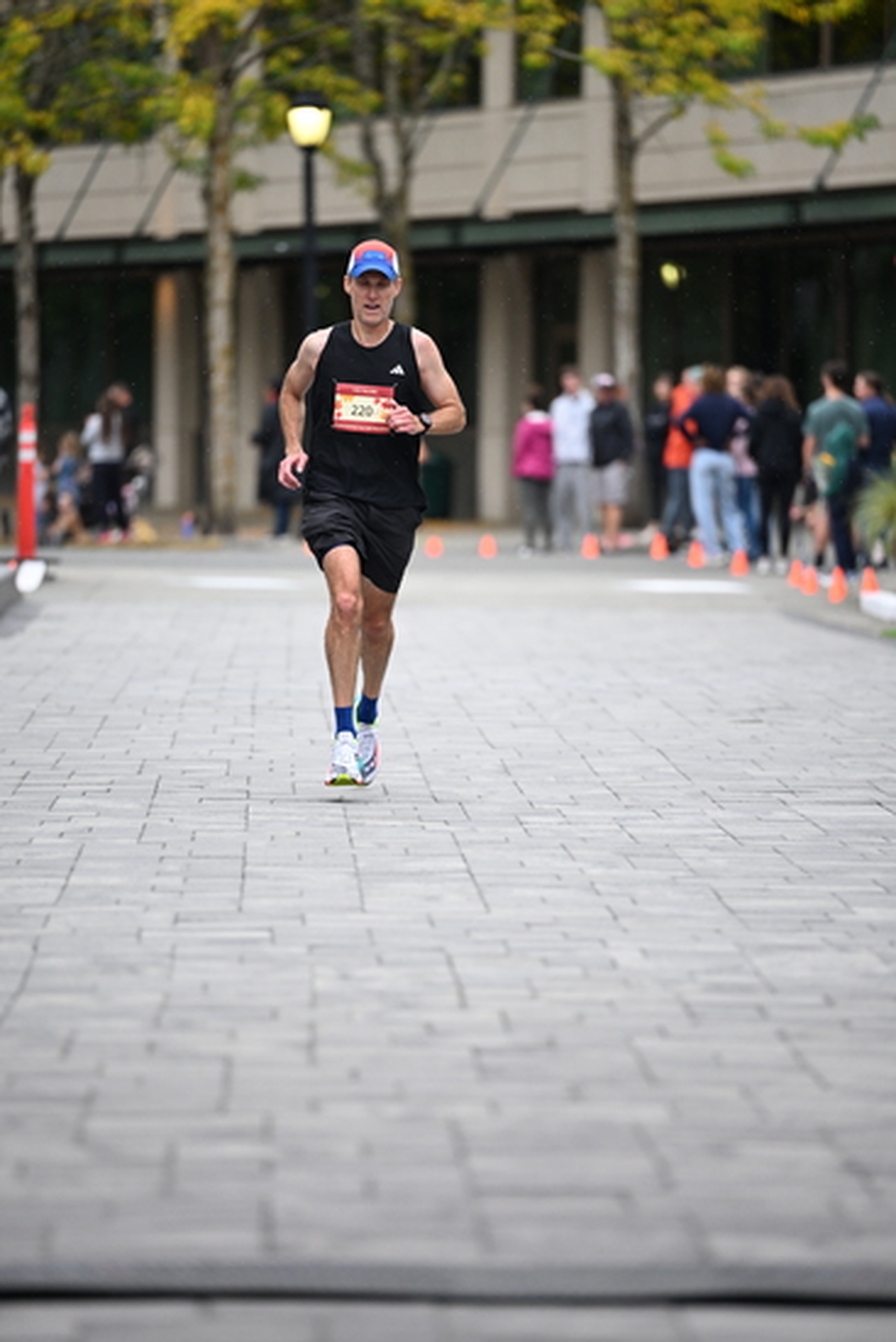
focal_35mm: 200
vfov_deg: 10.3
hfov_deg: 6.9
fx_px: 7461
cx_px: 448
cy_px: 671
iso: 1250
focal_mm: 200
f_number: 2.8
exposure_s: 1/1600
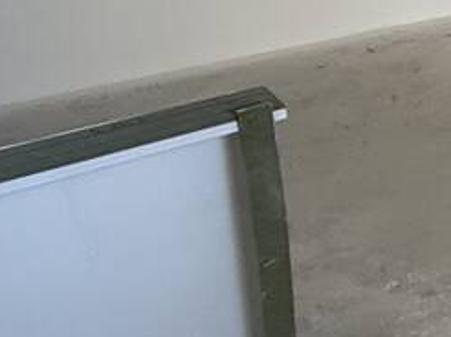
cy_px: -13
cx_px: 1126
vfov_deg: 17.5
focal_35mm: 82
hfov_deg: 14.2
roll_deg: -2.7
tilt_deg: -15.8
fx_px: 1067
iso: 80
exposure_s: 1/99
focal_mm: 2.22
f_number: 2.2
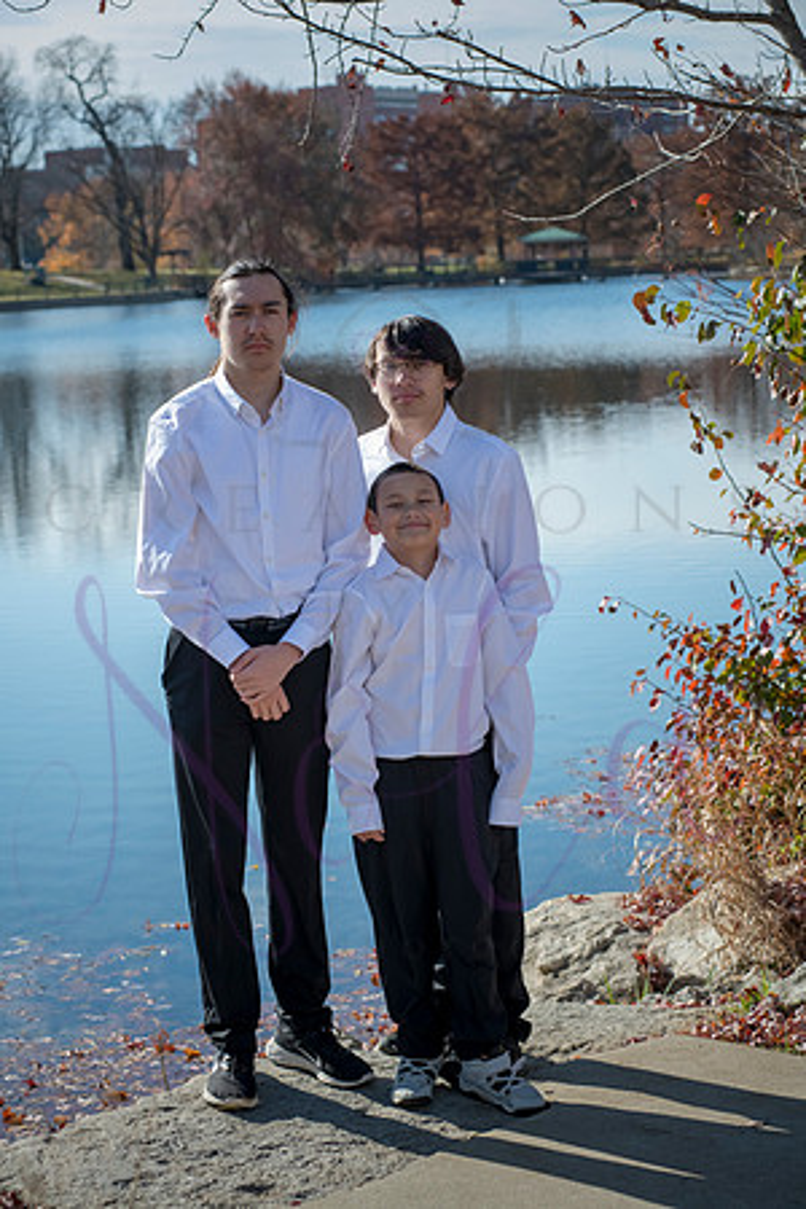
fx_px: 2686
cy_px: 604
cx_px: 403
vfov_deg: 25.4
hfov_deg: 17.1
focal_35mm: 80
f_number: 7.1
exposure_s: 1/800
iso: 400
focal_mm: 80
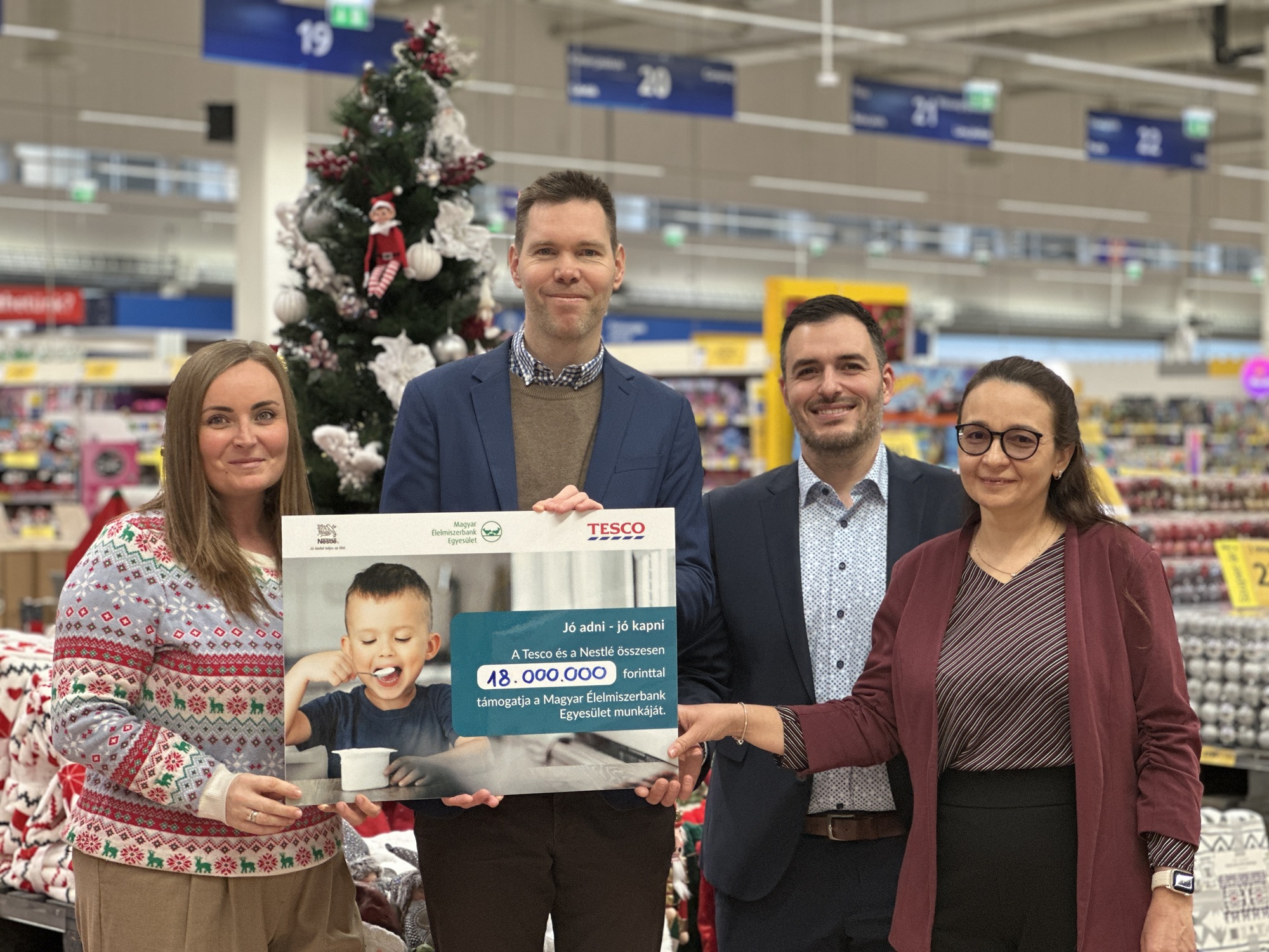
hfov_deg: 25.3
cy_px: 476
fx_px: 2823
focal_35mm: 77
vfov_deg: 19.1
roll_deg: -0.1
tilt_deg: -0.8
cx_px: 634
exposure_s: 1/33
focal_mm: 9
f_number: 2.8
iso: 160
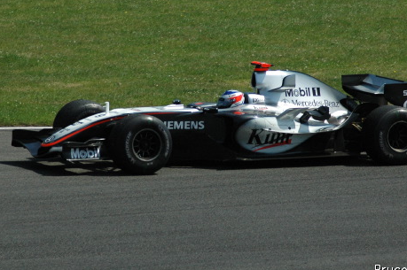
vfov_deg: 3.1
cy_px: 93
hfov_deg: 4.7
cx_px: 209
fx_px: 4958
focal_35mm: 439
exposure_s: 1/2500
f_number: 8
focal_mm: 210
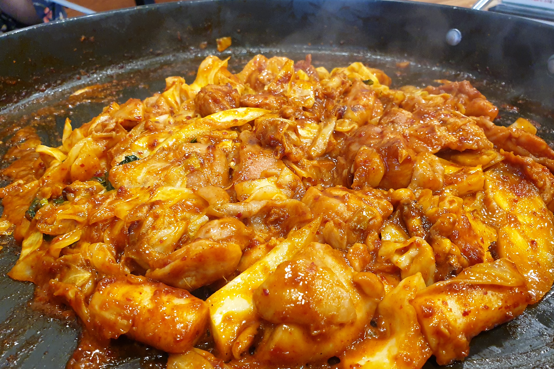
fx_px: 431
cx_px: 278
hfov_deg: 65.5
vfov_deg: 46.3
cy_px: 209
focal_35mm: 28
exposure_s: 1/40
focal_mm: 4.3
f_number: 2.4
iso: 320
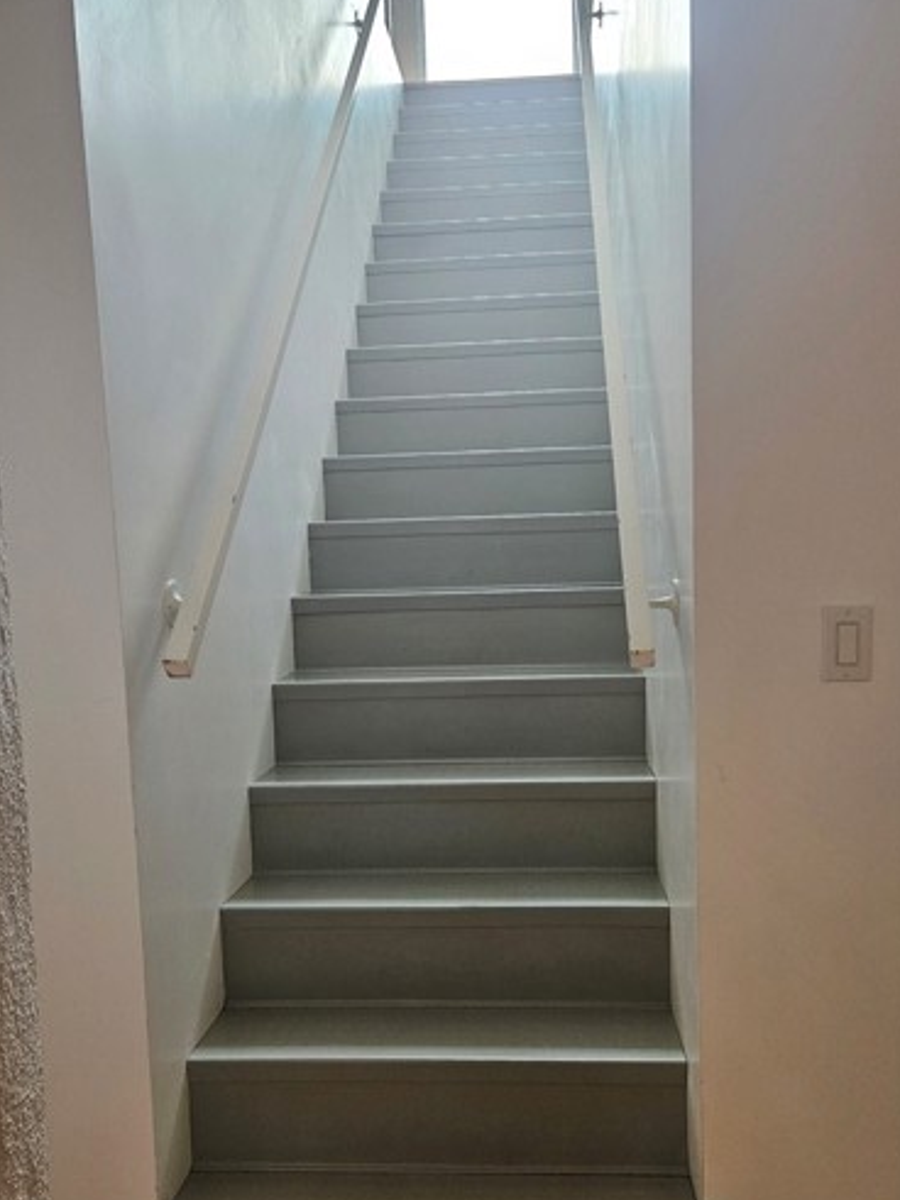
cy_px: 687
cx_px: 484
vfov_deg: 59.7
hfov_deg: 46.7
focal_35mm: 30
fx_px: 1040
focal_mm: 5.4
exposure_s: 1/240
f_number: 1.8
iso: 500
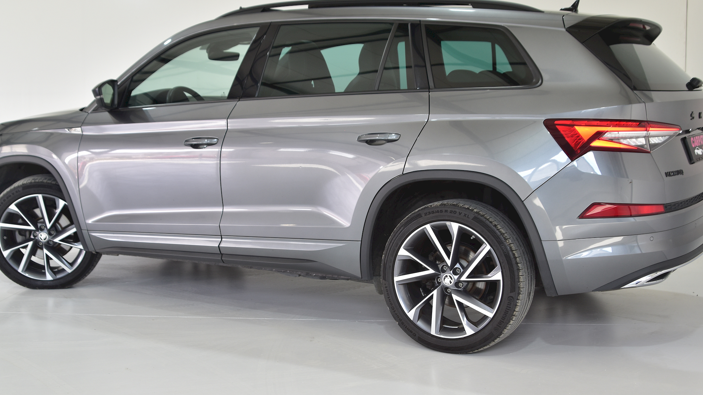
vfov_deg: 24.9
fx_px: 895
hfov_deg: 42.9
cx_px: 351
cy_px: 232
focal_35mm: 48
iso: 200
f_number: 4
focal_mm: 28
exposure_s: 1/80
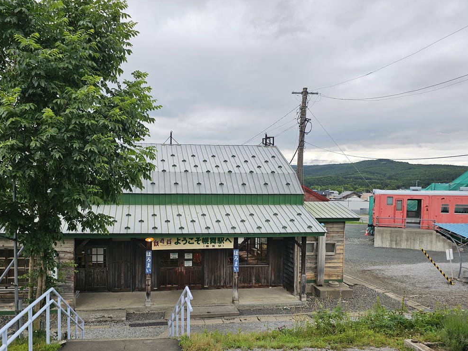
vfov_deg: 49.5
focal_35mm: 28
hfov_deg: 62.9
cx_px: 189
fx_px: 378
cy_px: 208
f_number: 1.7
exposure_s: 1/120
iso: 16
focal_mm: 6.3
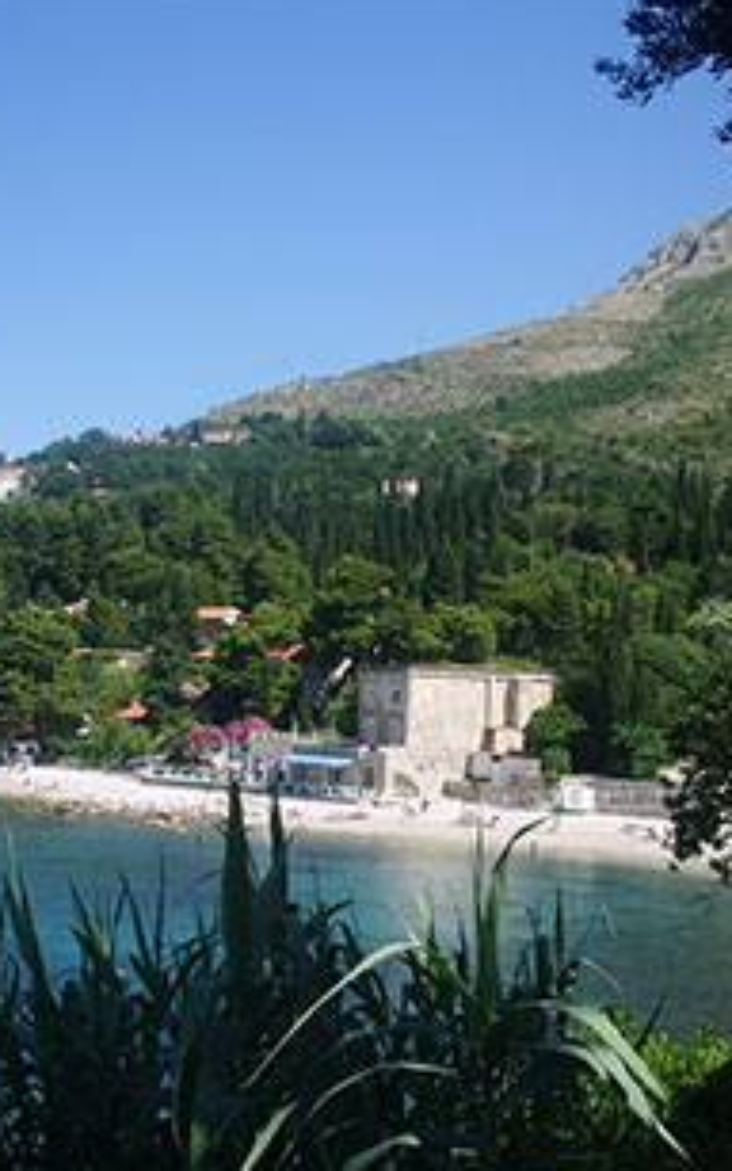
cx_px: 278
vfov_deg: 38.9
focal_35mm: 52
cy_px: 605
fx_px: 1659
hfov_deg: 24.8
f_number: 4.3
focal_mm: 5.8
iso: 50
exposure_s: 1/320
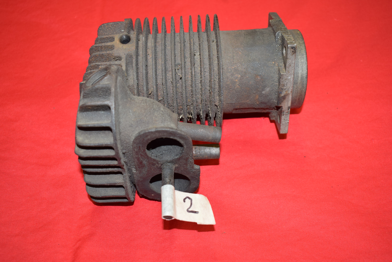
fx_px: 441
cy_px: 131
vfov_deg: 33.1
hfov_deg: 47.9
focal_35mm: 40
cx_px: 196
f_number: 5.6
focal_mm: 27
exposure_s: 1/30
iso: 400
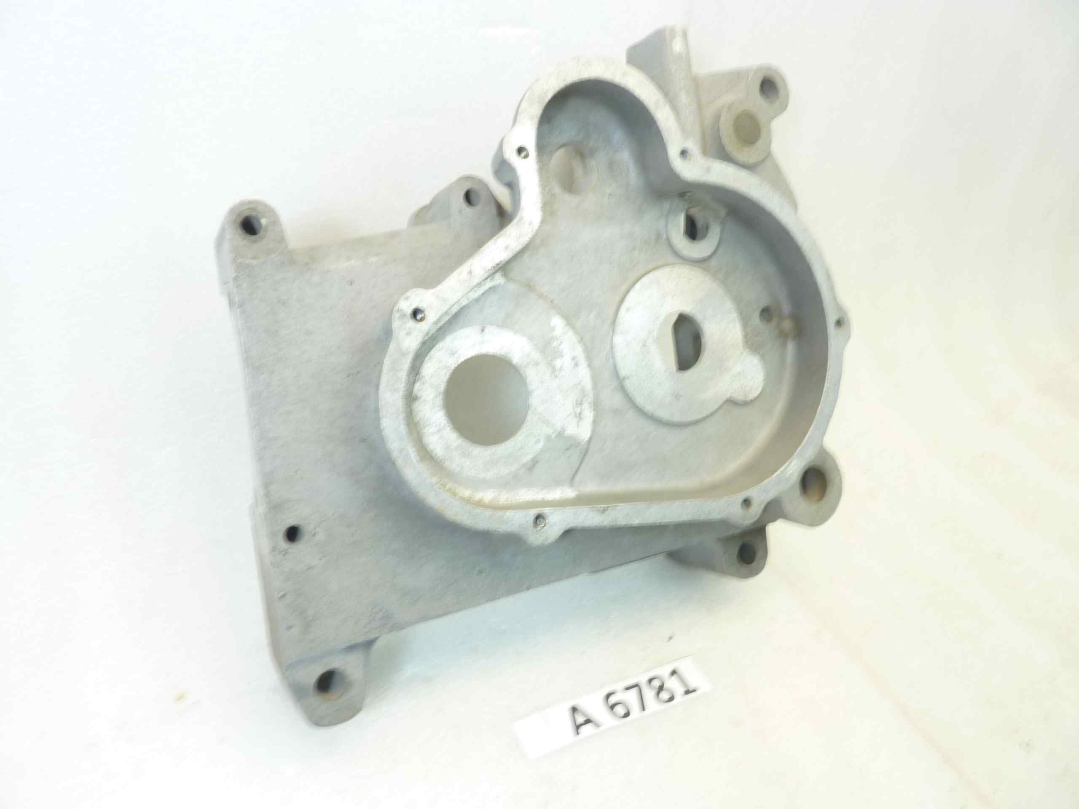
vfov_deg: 54.9
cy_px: 404
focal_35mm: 25
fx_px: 779
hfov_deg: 69.4
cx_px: 540
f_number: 3.3
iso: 80
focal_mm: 4.1
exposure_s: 1/15
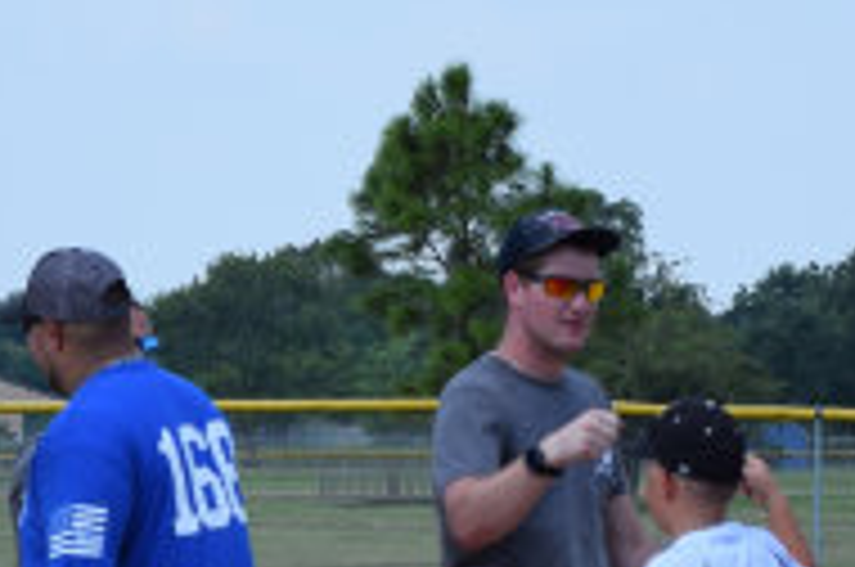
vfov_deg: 3.5
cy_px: 693
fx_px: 9279
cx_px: -14
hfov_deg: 5.3
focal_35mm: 391
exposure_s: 1/320
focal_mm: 55
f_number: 9
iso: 200
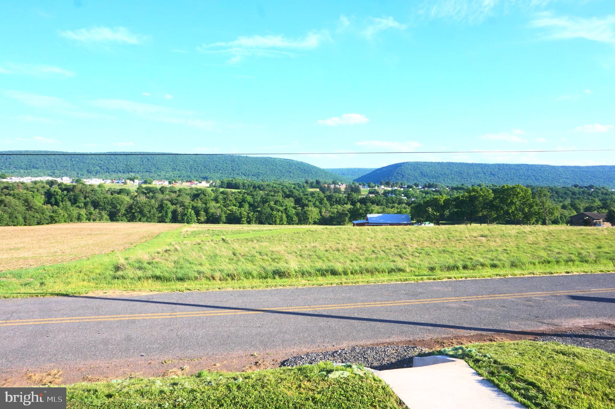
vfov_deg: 53.1
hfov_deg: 73.8
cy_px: 204
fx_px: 410
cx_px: 308
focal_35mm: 24
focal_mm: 16
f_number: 13
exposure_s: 1/80
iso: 100
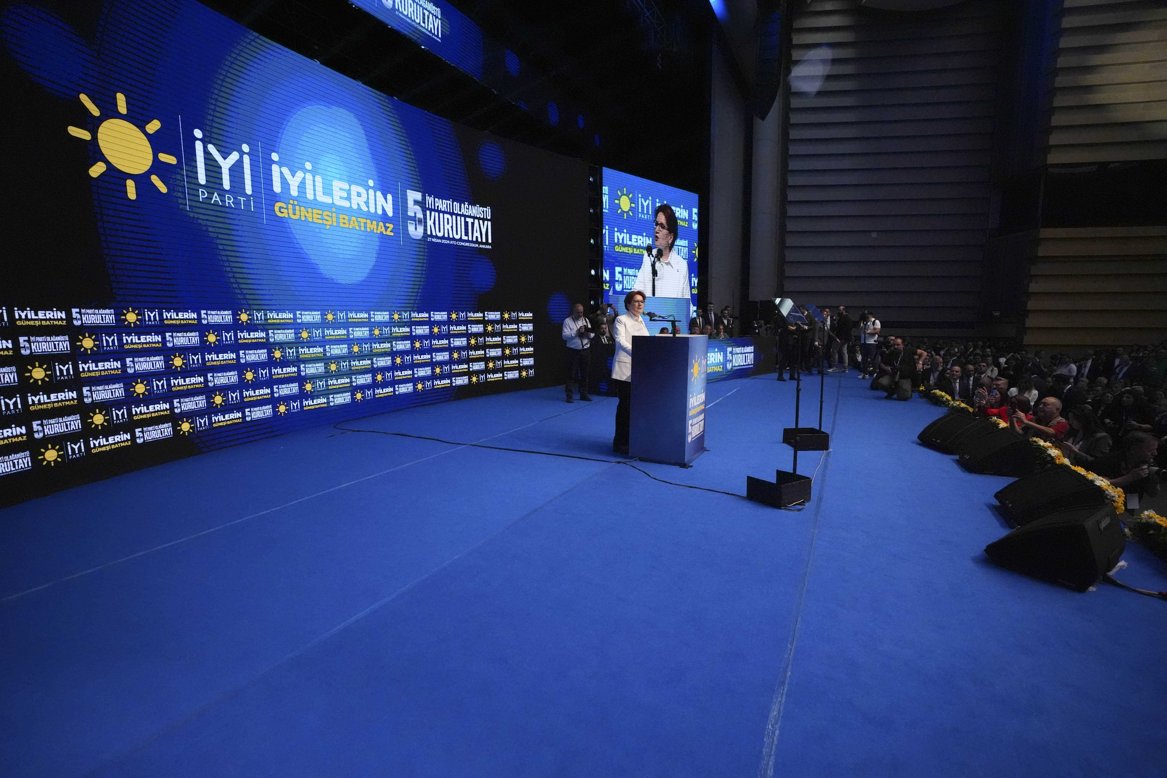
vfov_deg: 73.7
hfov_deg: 96.7
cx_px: 584
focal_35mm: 16
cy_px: 389
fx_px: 519
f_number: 3.5
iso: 12800
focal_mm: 16
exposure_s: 1/2000
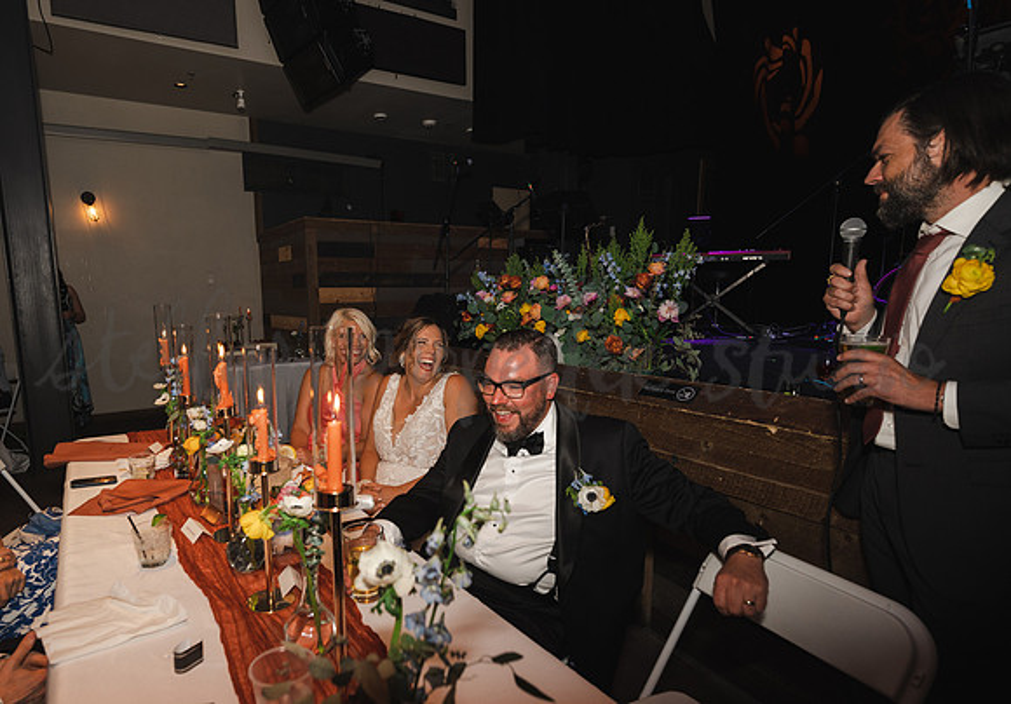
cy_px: 391
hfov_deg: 82.3
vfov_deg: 63.1
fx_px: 571
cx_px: 423
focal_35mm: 20
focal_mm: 17.5
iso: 1000
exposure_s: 1/200
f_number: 4
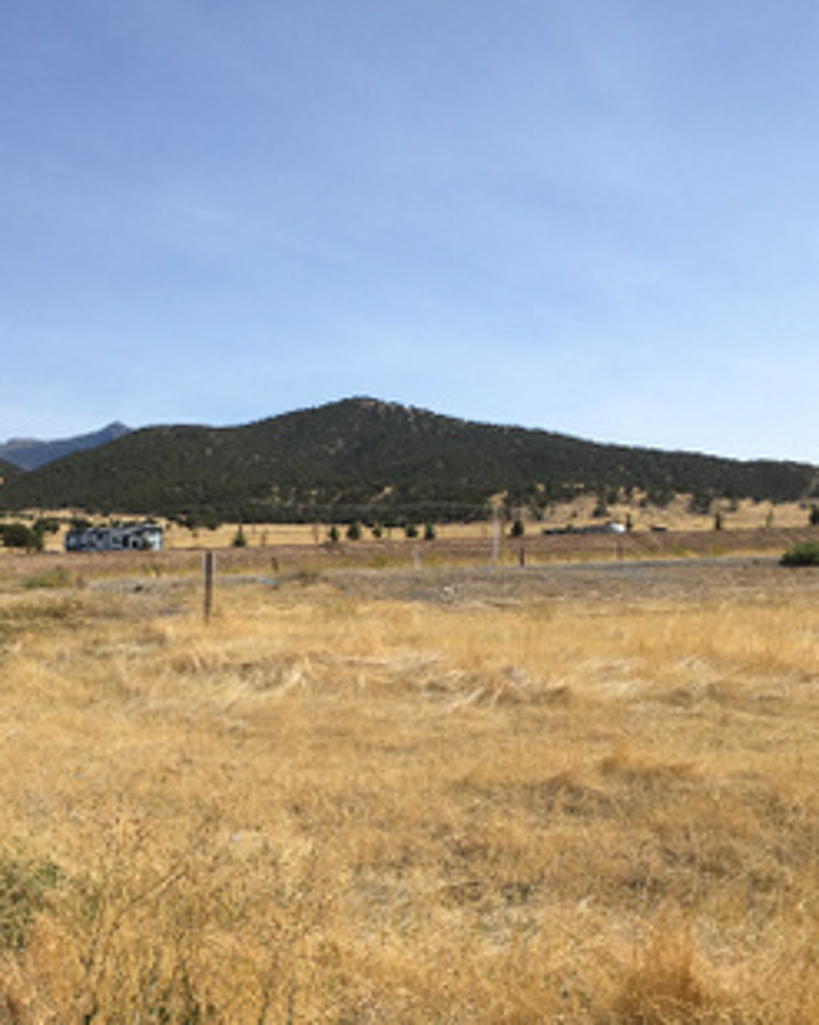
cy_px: 707
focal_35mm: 44
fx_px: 1334
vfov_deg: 41.3
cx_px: 282
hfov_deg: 33.9
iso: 25
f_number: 2.2
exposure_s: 1/2079
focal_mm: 4.15
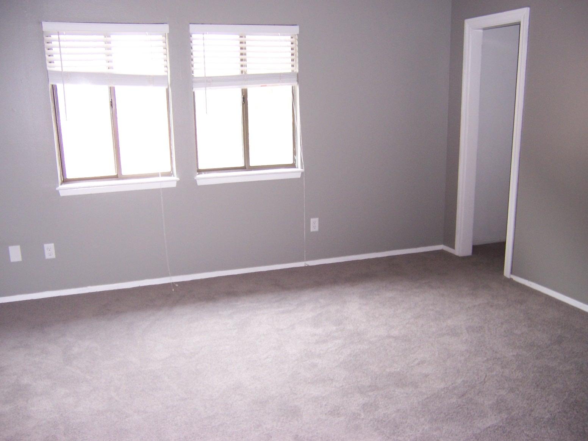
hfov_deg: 55.4
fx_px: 561
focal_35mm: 33
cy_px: 220
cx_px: 294
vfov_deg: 42.9
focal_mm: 5.5
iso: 140
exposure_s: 1/60
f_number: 2.8
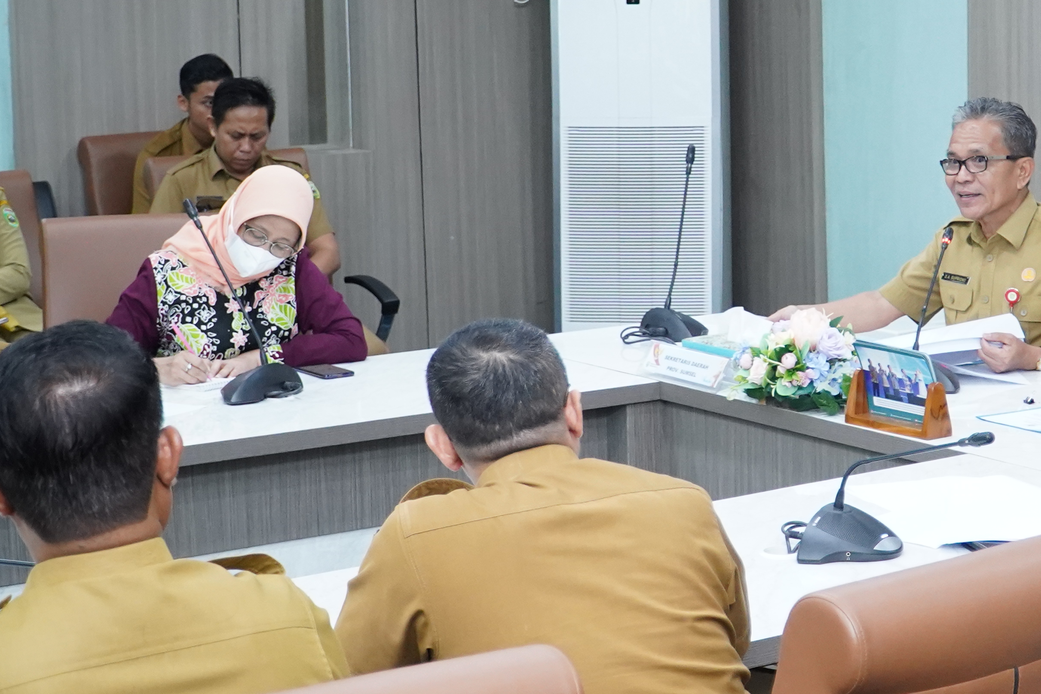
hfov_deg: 25.6
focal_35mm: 78
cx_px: 826
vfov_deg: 17.5
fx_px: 2255
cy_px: 254
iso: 4000
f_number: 4
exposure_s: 1/125
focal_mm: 32
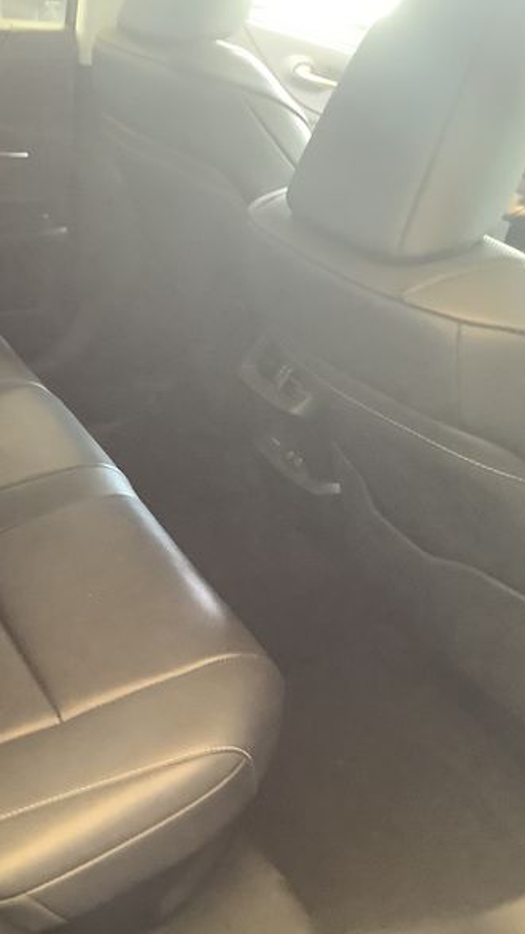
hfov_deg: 24.5
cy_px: 469
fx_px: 1139
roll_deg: -4.0
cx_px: -25
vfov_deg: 44.6
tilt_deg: -28.7
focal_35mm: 46
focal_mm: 3.3
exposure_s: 1/50
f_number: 2.4
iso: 250
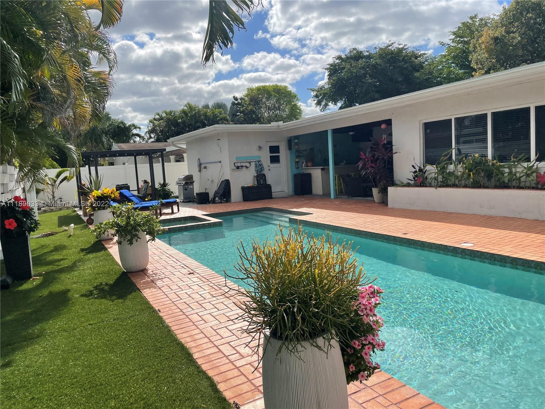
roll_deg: +3.9
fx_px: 409
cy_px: 204
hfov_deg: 67.3
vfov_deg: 53.1
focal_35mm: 26
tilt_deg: -4.7
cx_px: 272
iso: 32
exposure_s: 1/5814
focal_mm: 4.2
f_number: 1.6
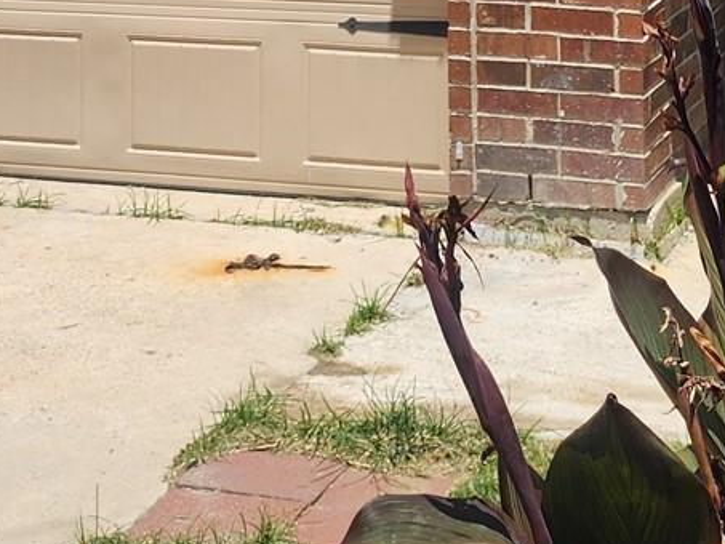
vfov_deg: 12.4
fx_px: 2179
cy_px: -586
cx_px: 528
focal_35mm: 104
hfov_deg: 18.8
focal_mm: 6.4
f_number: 1.8
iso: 12
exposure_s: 1/1372
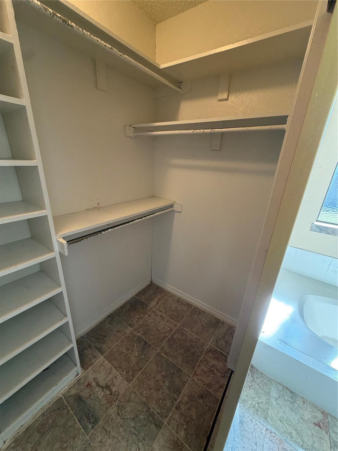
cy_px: 226
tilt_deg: -19.9
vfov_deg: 102.1
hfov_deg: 85.7
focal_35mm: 14
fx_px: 182
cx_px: 169
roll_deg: -4.9
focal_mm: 2.22
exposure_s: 1/120
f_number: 2.2
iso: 200
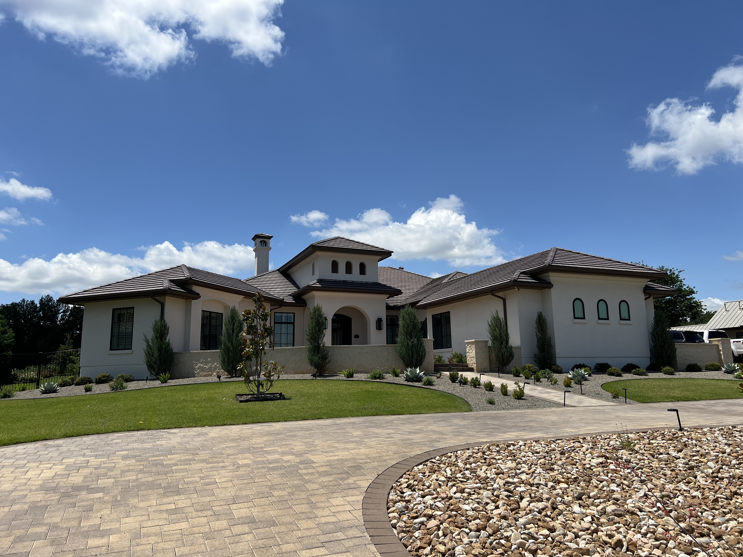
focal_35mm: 26
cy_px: 278
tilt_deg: +11.5
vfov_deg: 53.1
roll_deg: +1.2
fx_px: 558
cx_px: 372
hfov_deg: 67.3
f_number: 1.5
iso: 50
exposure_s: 1/6579
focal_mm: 5.7
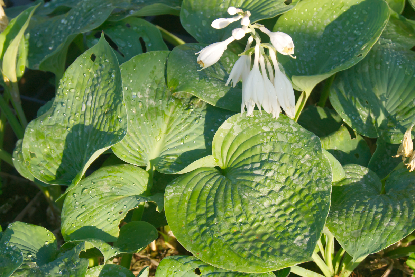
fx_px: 951
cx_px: 208
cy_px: 138
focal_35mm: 82
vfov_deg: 16.6
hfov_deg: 24.6
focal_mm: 55
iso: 1000
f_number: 9
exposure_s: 1/500
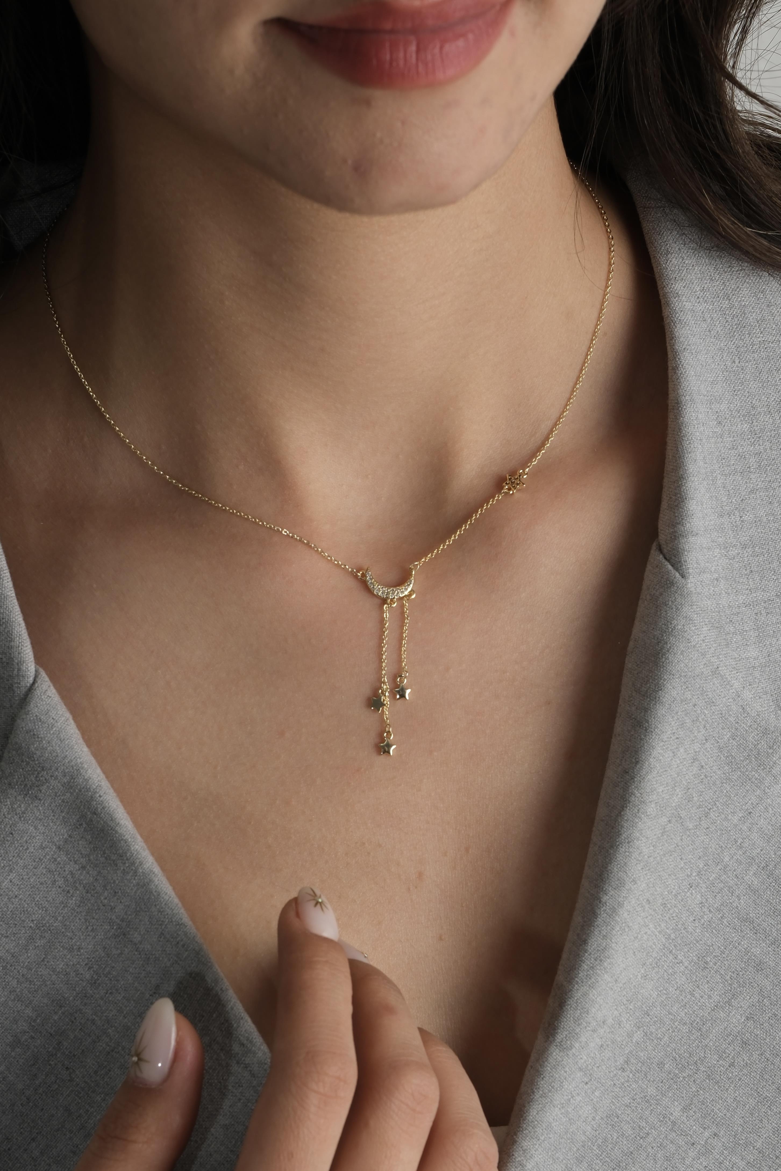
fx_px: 3905
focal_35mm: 120
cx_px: 390
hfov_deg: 11.4
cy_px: 586
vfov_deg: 17.1
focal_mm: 80
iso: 160
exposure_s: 1/200
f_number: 11
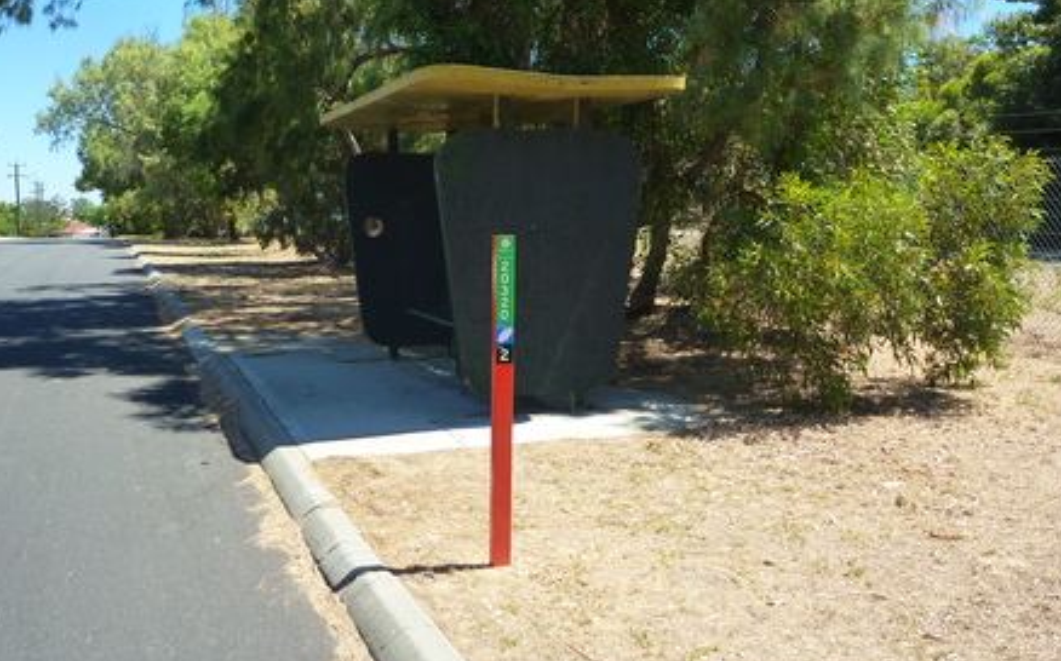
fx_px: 1011
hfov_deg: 55.3
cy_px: 263
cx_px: 497
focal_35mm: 35
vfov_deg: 36.1
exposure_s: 1/500
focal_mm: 4.9
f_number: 3.3
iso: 125
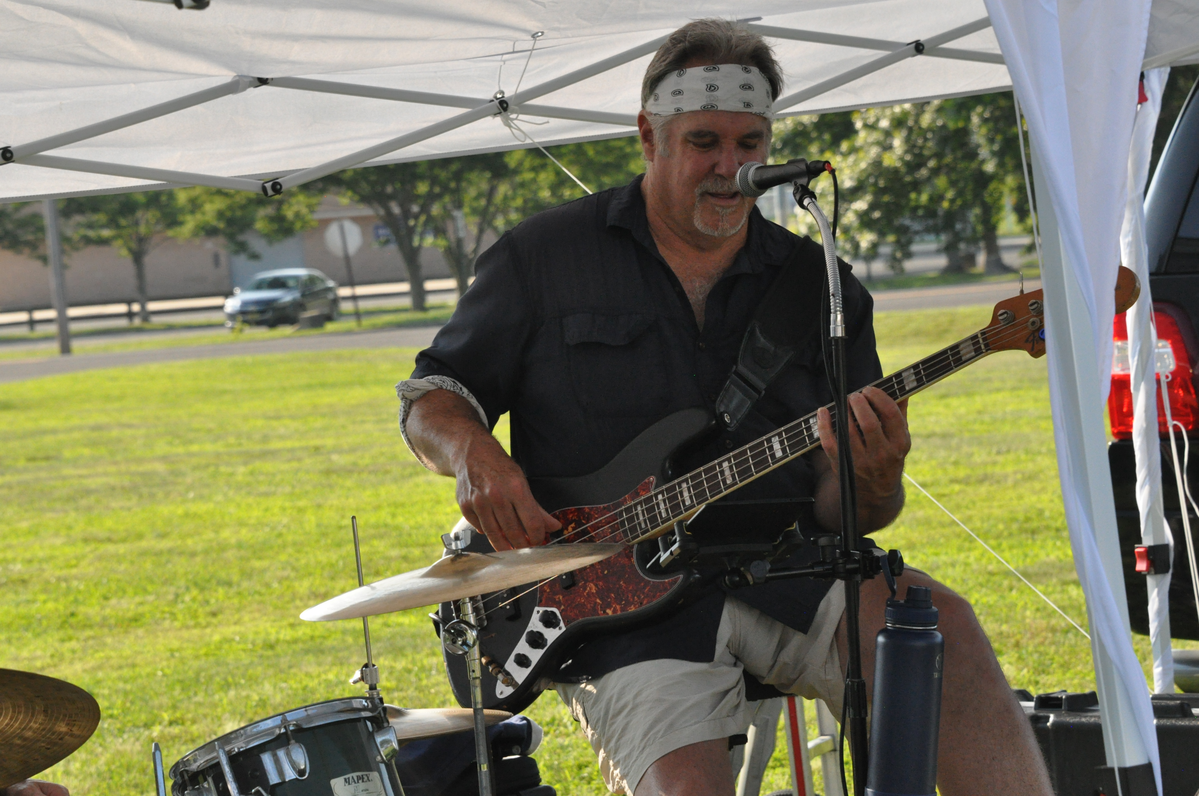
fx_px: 4990
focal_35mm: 150
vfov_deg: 9.1
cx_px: 600
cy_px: 398
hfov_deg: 13.7
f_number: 10
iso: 1600
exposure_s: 1/400
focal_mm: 100
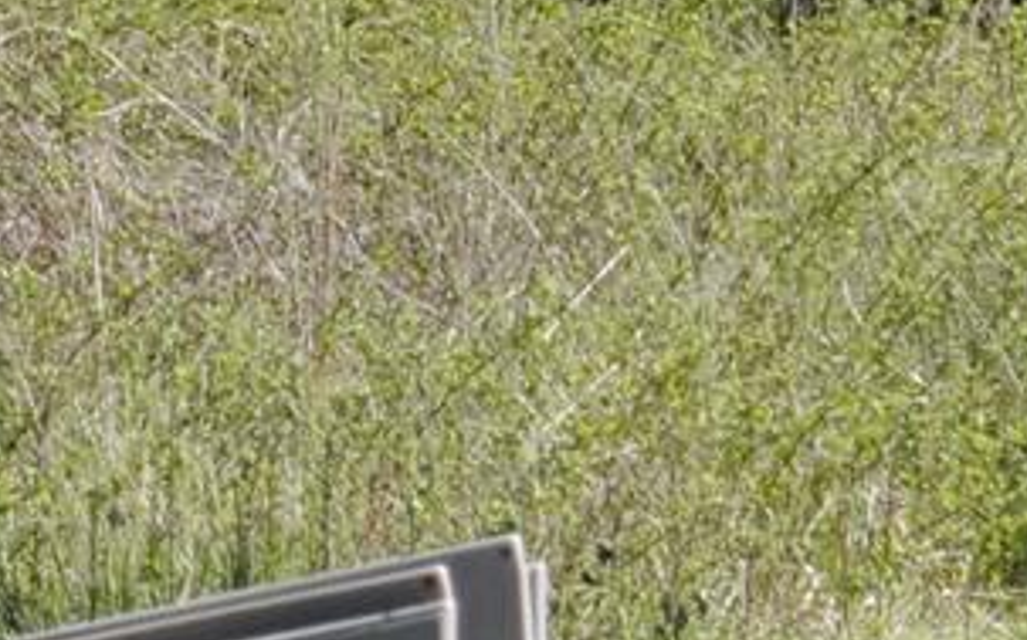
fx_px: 15930
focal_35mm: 569
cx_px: 905
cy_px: -579
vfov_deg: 2.3
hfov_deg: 3.7
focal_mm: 55
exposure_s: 1/160
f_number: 6.3
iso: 100
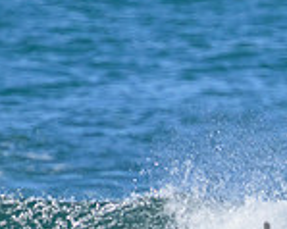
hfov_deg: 0.7
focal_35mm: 2921
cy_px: 236
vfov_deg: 0.5
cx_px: 462
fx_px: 24795
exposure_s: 1/2000
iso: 3200
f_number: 11
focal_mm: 800
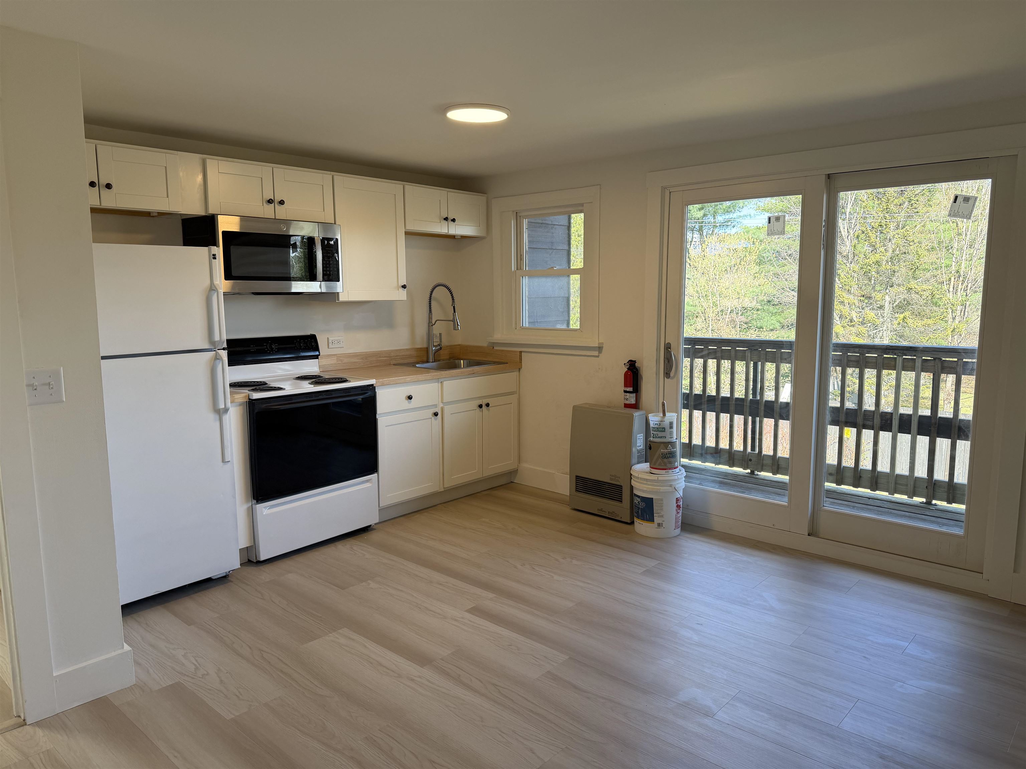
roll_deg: -0.3
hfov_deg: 71.6
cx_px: 513
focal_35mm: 24
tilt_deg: -7.4
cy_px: 384
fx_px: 711
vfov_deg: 56.8
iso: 80
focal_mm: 6.76
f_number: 1.78
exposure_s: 1/182
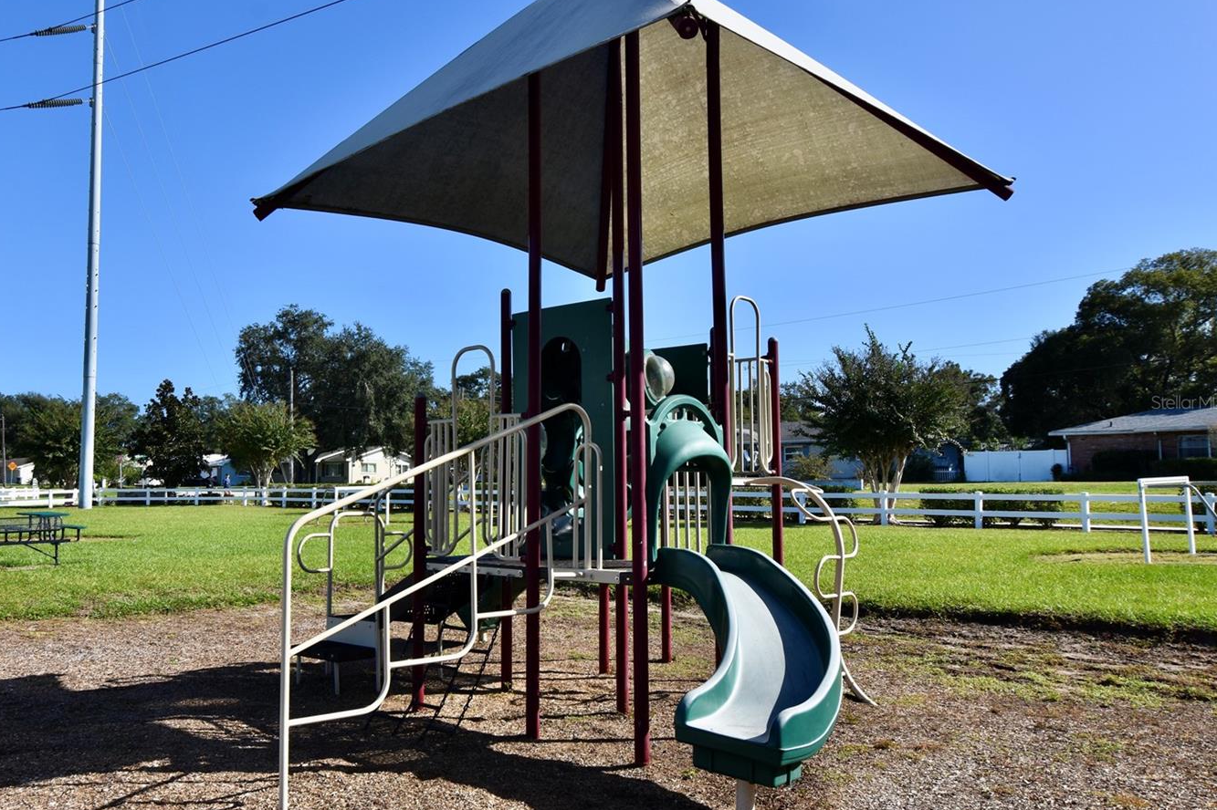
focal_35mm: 31
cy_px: 402
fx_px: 1034
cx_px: 502
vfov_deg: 42.8
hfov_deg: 60.6
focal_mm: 17
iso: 200
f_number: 8
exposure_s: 1/500
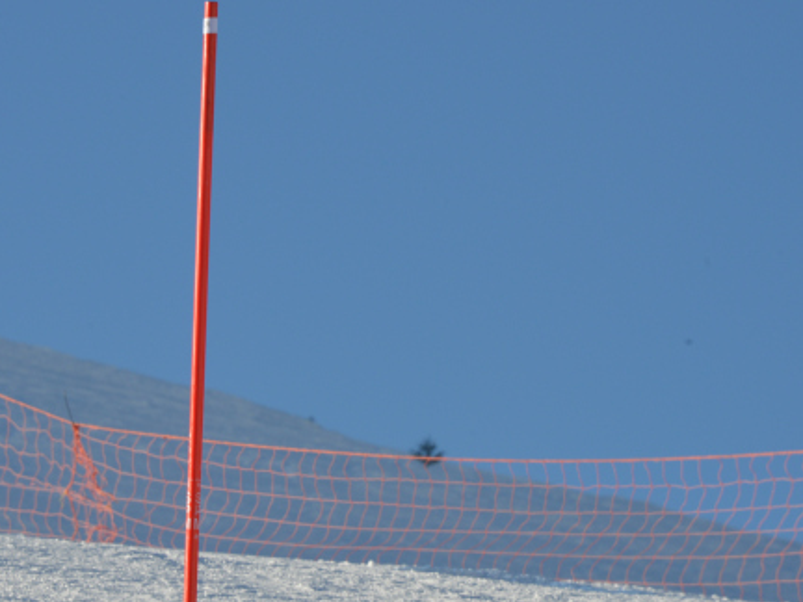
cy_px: 347
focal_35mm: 534
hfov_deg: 3.7
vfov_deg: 2.8
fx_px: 12387
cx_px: 195
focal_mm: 300
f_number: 18
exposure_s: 1/320
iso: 400
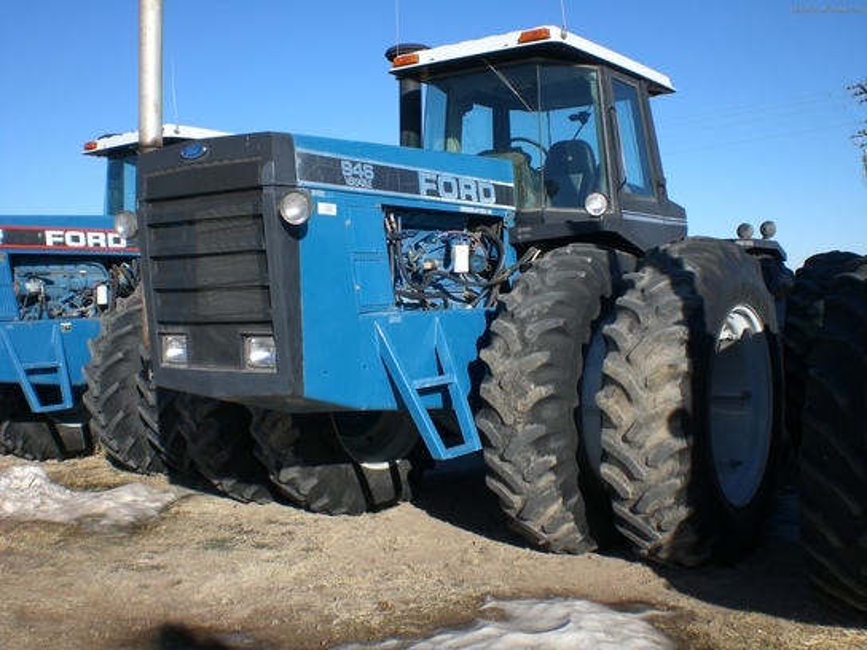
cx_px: 434
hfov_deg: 49.0
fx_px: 952
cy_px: 325
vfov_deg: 37.7
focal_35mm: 38
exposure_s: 1/500
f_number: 4.4
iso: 50
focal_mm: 6.3
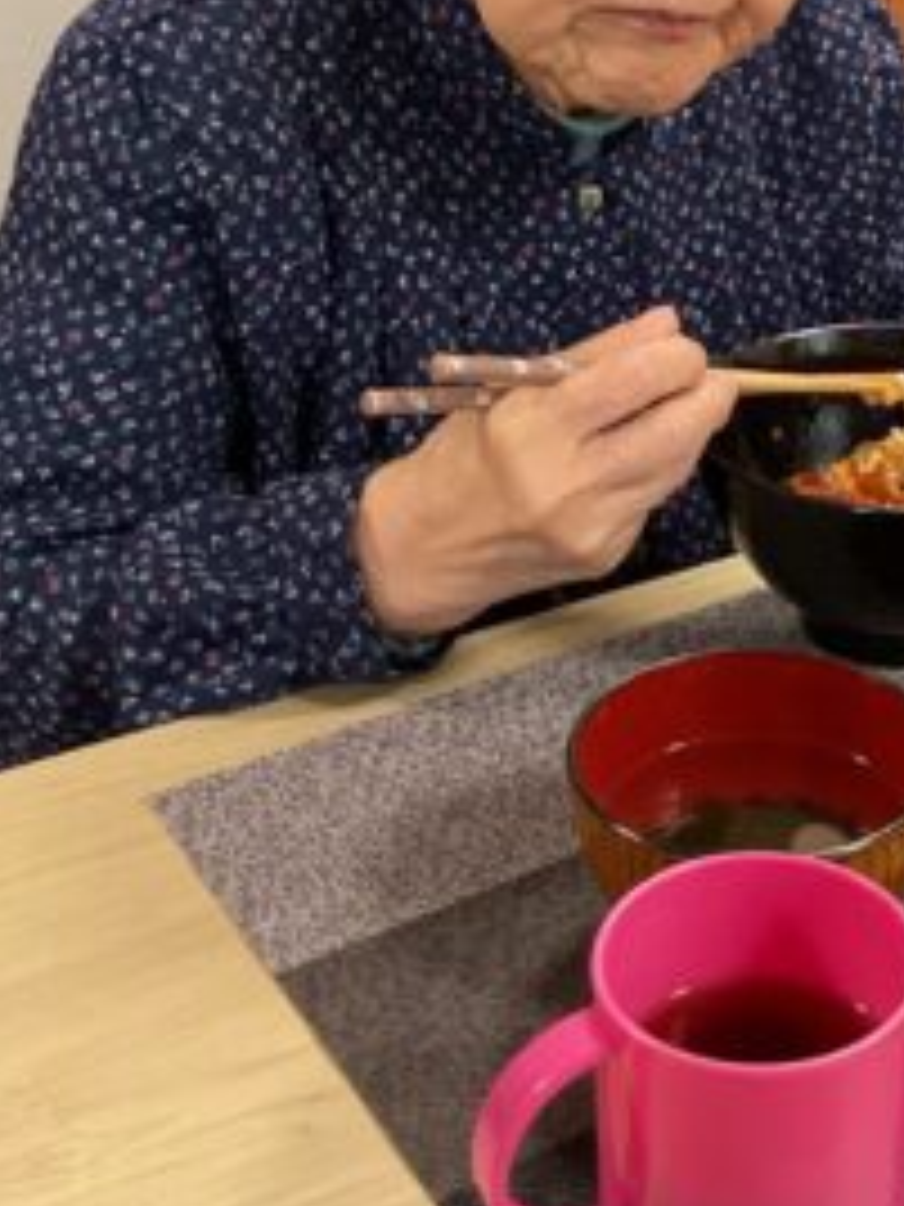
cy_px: 369
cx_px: 783
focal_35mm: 65
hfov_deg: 22.1
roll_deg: -1.1
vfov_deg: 29.5
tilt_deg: -26.1
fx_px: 2263
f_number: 1.8
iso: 200
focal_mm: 3
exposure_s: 1/60
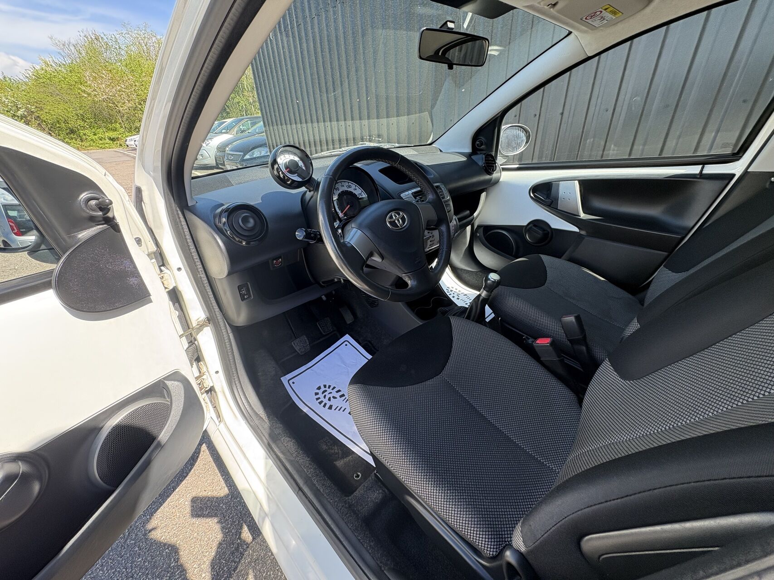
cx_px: 387
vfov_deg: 85.7
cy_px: 290
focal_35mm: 14
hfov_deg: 102.1
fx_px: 313
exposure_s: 1/178
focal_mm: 2.22
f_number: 2.2
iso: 64
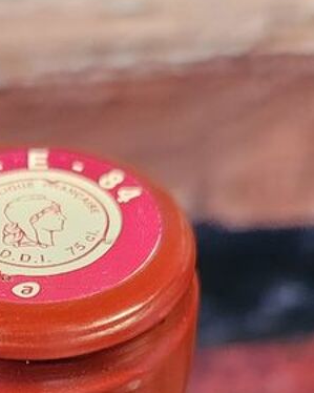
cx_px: 22
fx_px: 930
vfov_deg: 22.3
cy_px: 450
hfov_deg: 18.8
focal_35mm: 80
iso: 640
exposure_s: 1/100
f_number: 1.8
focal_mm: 5.4
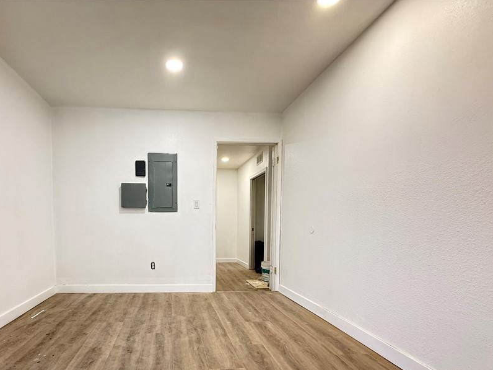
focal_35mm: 18
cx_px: 185
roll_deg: +0.3
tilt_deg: -1.9
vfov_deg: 70.2
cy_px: 236
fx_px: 256
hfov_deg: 86.0
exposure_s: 1/60
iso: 250
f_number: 2.2
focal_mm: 2.22
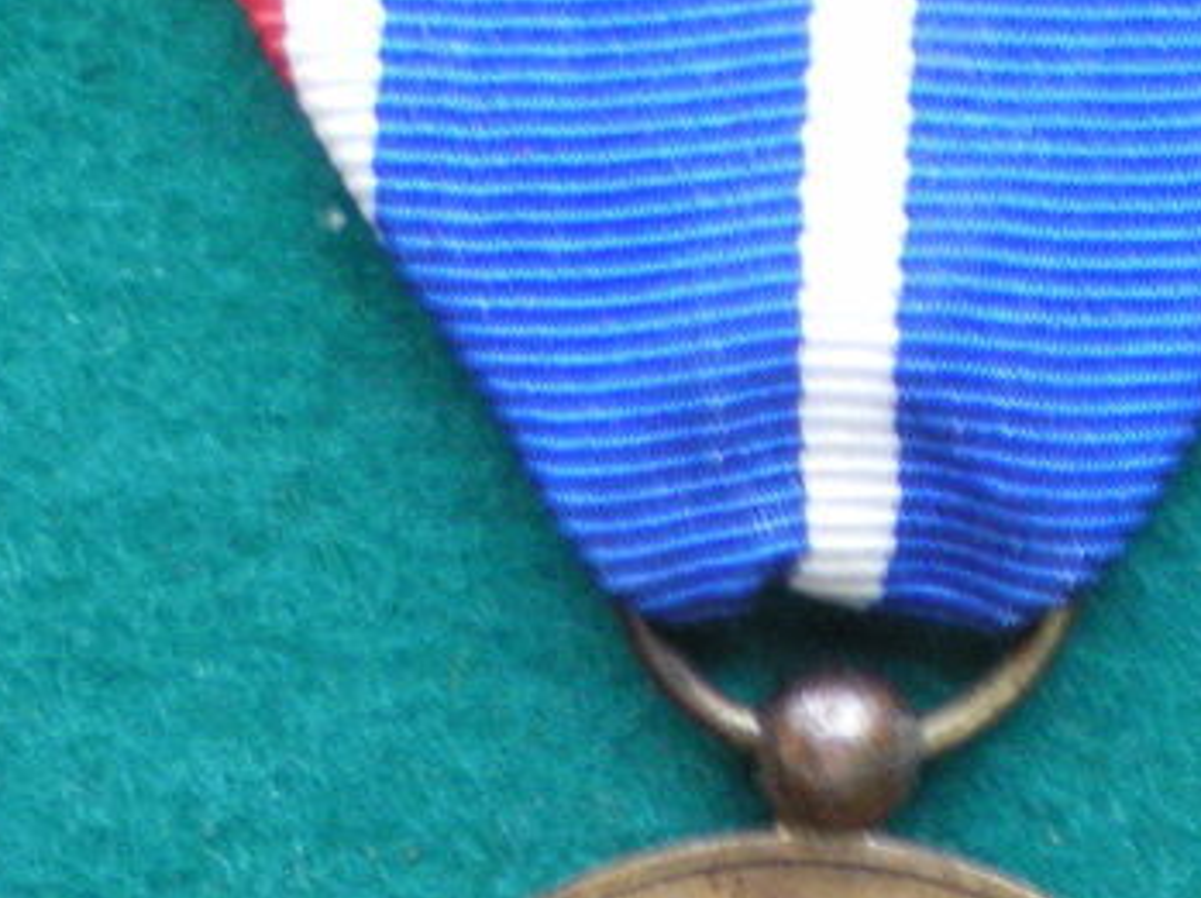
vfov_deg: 13.2
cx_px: 681
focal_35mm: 109
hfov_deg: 18.1
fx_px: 3778
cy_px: 1063
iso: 400
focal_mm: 6.3
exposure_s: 1/10
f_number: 3.1
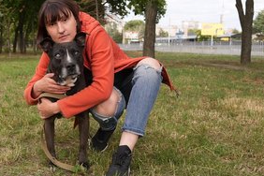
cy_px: 80
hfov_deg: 38.5
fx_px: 374
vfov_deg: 26.5
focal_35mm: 51
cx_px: 90
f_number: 4
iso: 640
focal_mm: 24
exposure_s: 1/1000
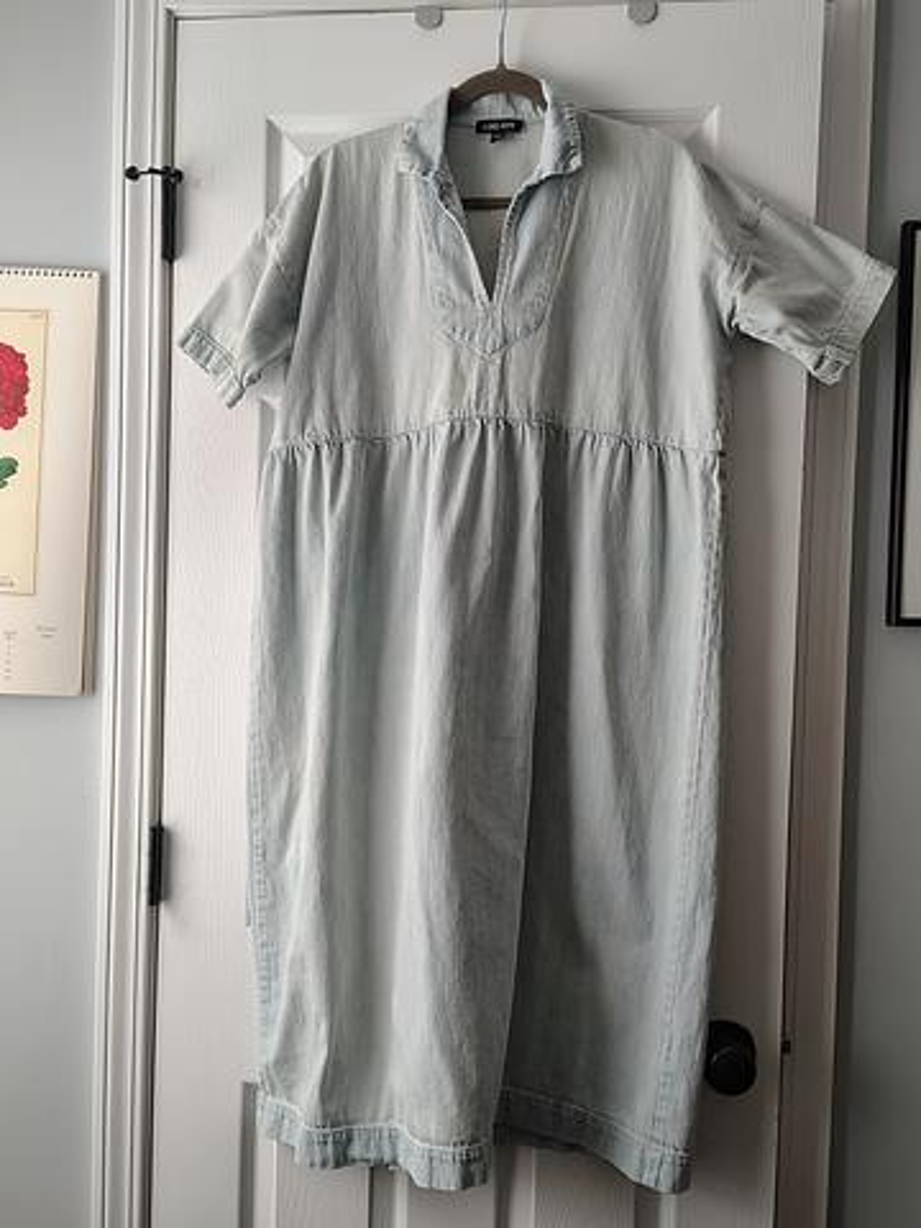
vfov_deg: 71.6
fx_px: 851
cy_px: 614
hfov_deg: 56.8
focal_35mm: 24
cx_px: 460
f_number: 1.8
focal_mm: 5.56
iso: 812
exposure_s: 1/120
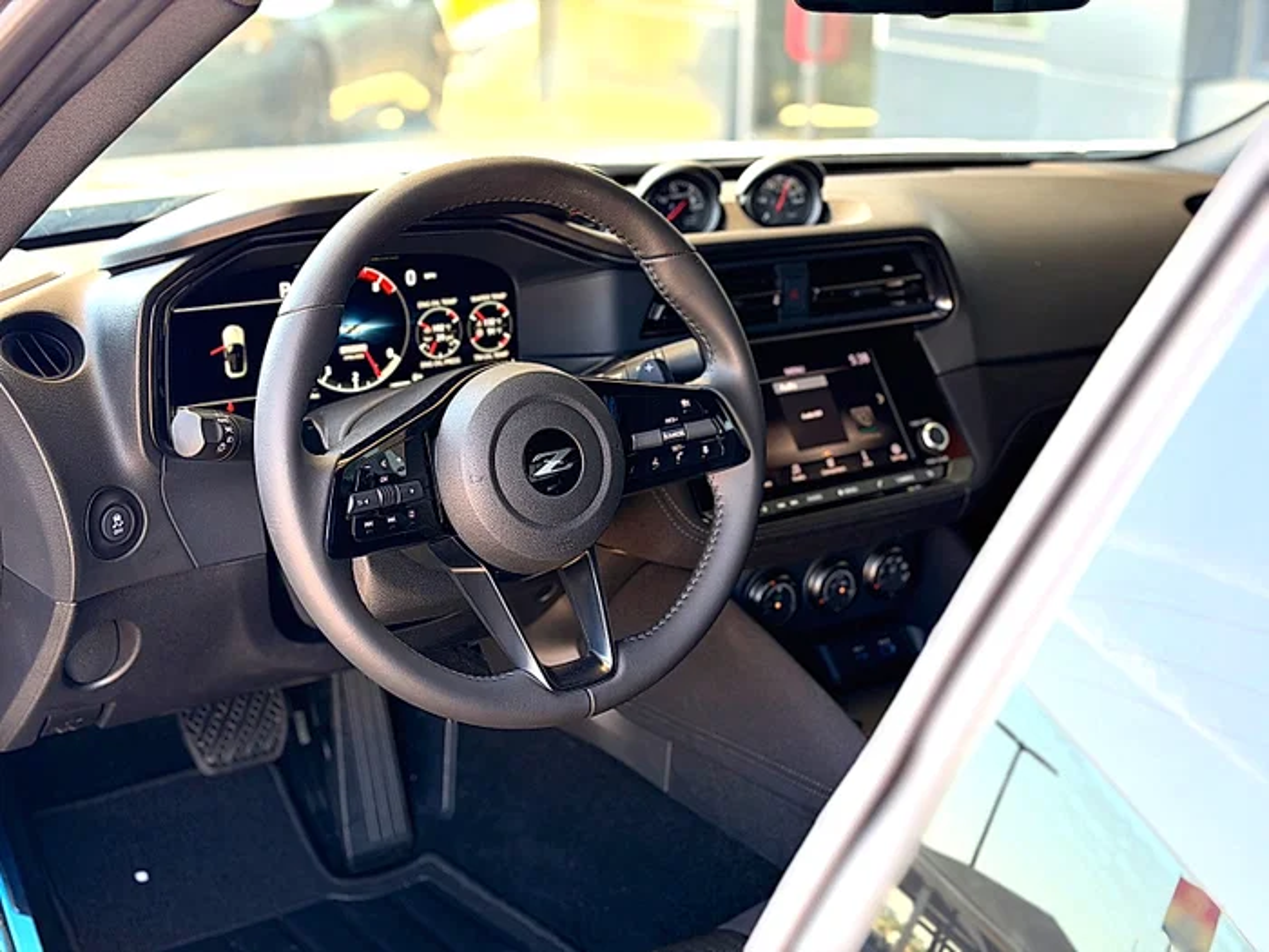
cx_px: 634
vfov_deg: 30.3
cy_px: 476
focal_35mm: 48
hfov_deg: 39.7
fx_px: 1760
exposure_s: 1/224
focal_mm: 6.76
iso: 200
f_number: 1.78
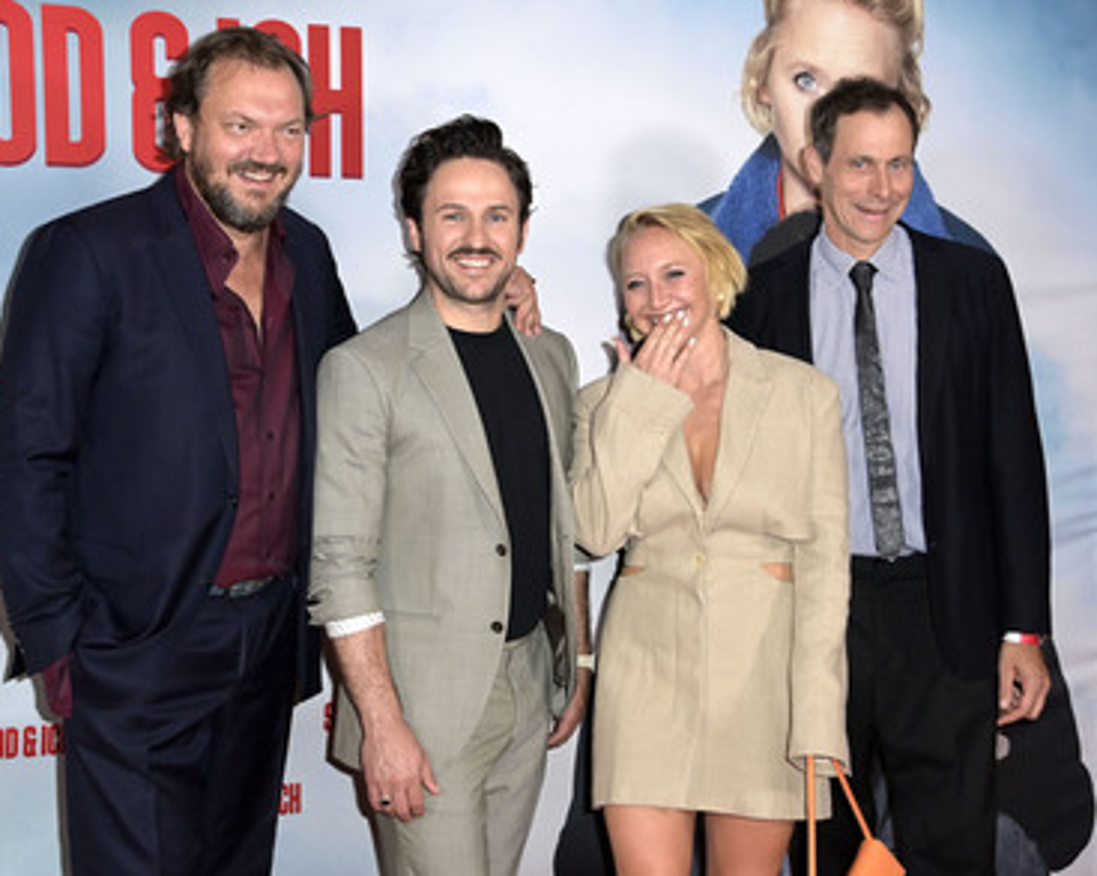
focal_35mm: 60
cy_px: 431
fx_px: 1946
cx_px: 534
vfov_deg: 25.4
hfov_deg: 31.5
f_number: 6.3
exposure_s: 1/250
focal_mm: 52
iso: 2000
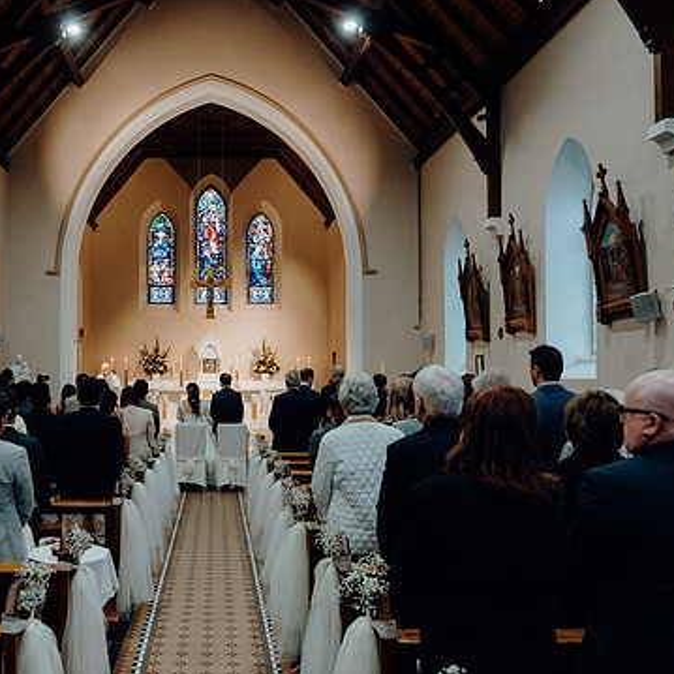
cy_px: 358
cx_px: 195
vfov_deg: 49.7
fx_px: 727
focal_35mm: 33
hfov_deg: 48.4
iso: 2500
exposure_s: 1/160
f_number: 3.5
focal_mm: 24
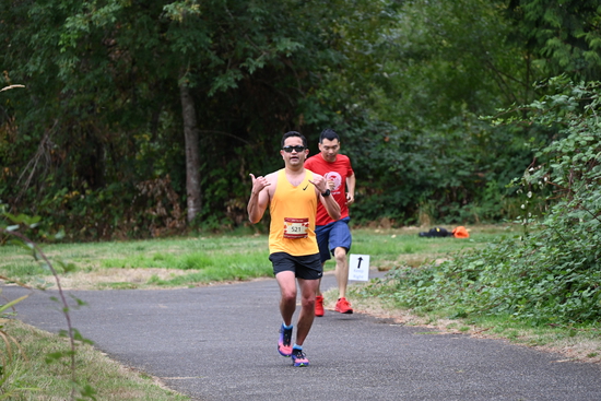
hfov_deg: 10.3
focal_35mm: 200
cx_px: 300
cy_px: 200
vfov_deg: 6.9
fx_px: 3340
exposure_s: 1/250
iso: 640
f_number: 6.3
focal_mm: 200
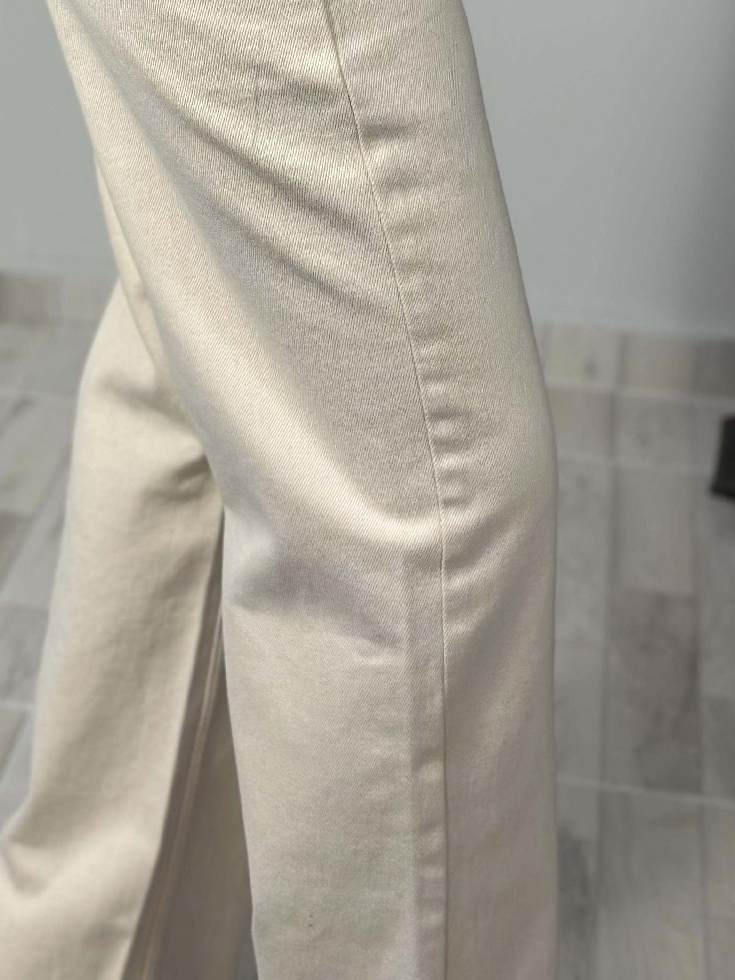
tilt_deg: -46.6
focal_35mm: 93
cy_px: 123
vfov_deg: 20.7
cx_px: 41
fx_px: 2633
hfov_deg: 15.7
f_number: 1.78
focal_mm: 6.86
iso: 80
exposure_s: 1/100
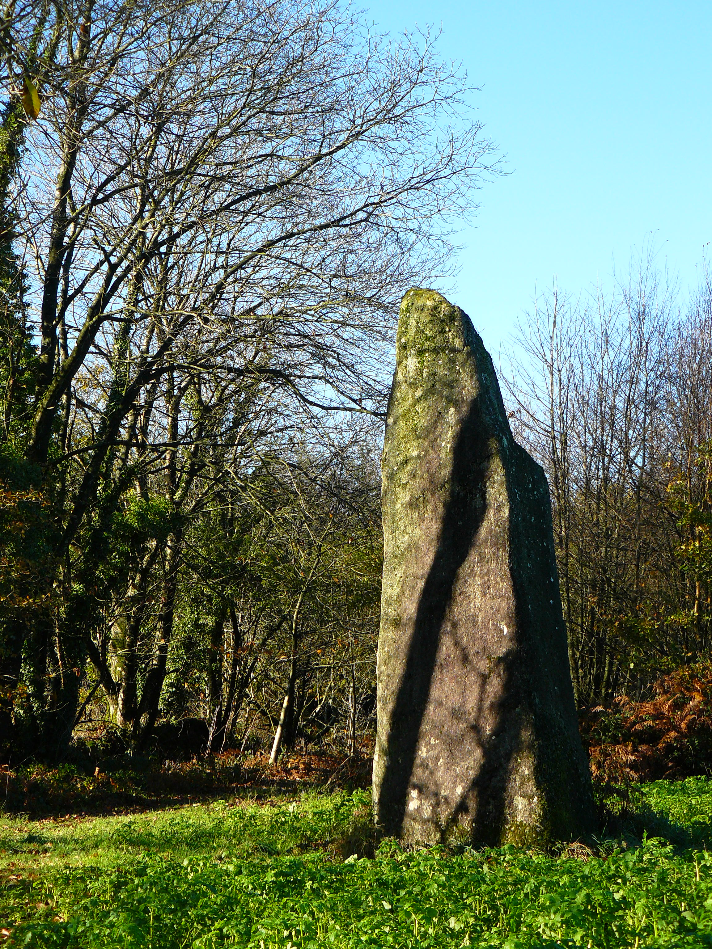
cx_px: 356
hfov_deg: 23.7
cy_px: 474
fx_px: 1700
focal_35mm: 62
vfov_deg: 31.2
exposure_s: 1/400
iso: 125
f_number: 3.2
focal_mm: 10.4
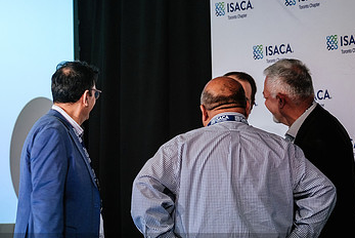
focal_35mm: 176
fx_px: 1737
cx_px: 35
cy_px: 136
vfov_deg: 7.8
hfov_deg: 11.6
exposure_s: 1/80
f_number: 2.8
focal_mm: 63.4
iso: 800
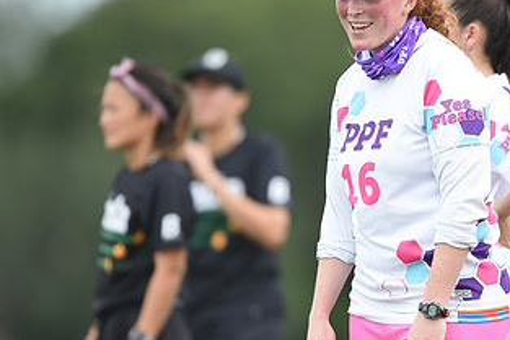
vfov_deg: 1.9
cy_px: 166
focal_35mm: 741
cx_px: 420
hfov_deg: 2.8
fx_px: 10502
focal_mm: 400
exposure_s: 1/1000
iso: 200
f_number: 2.8
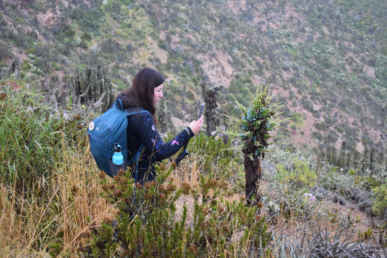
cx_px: 194
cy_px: 129
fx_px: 742
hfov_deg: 29.2
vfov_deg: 19.7
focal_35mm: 69
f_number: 5.6
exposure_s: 1/125
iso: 400
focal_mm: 46
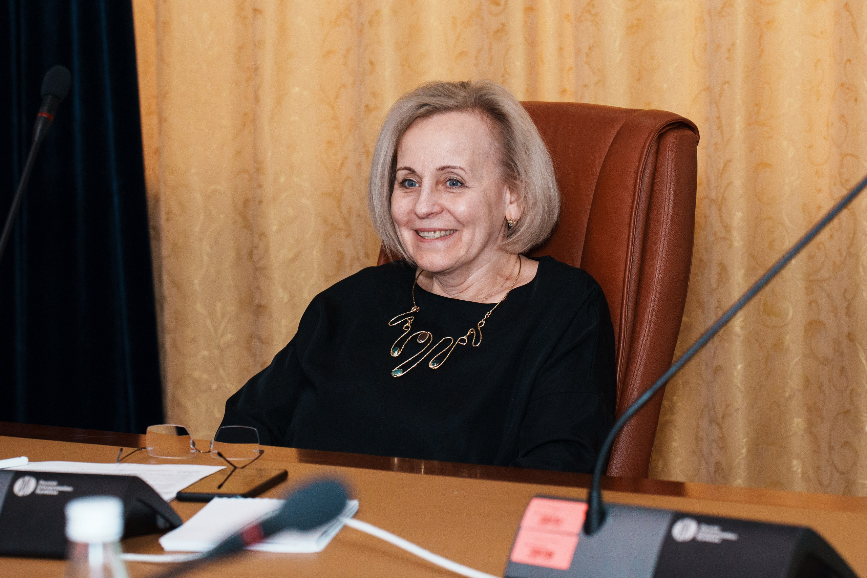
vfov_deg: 11.3
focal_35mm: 121
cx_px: 434
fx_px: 2923
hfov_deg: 16.9
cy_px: 289
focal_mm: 75
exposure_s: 1/160
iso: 2000
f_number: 4.5
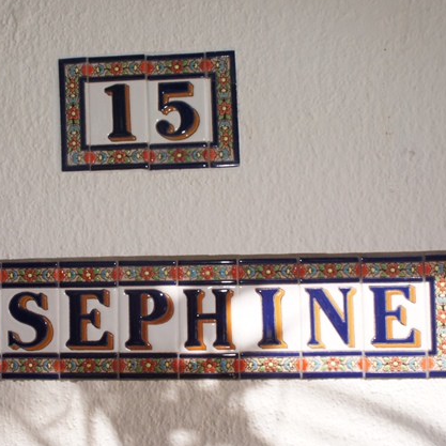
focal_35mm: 43
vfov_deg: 39.2
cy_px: 224
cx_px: 159
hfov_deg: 38.8
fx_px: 627
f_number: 13
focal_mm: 22
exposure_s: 1/125
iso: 200
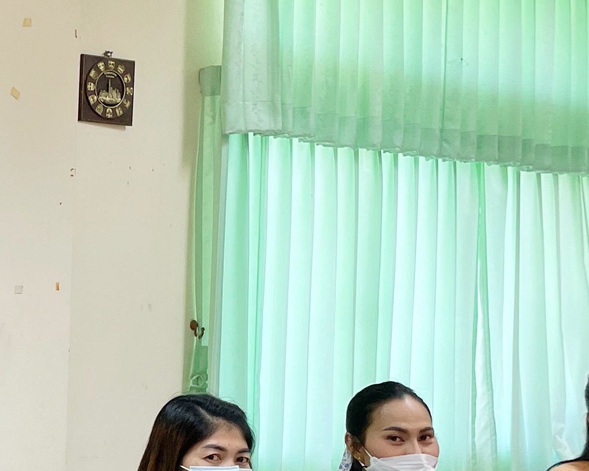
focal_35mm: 84
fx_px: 1465
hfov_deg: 21.0
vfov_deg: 18.2
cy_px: 311
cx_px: -136
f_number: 1.6
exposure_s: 1/100
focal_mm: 4.2
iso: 80
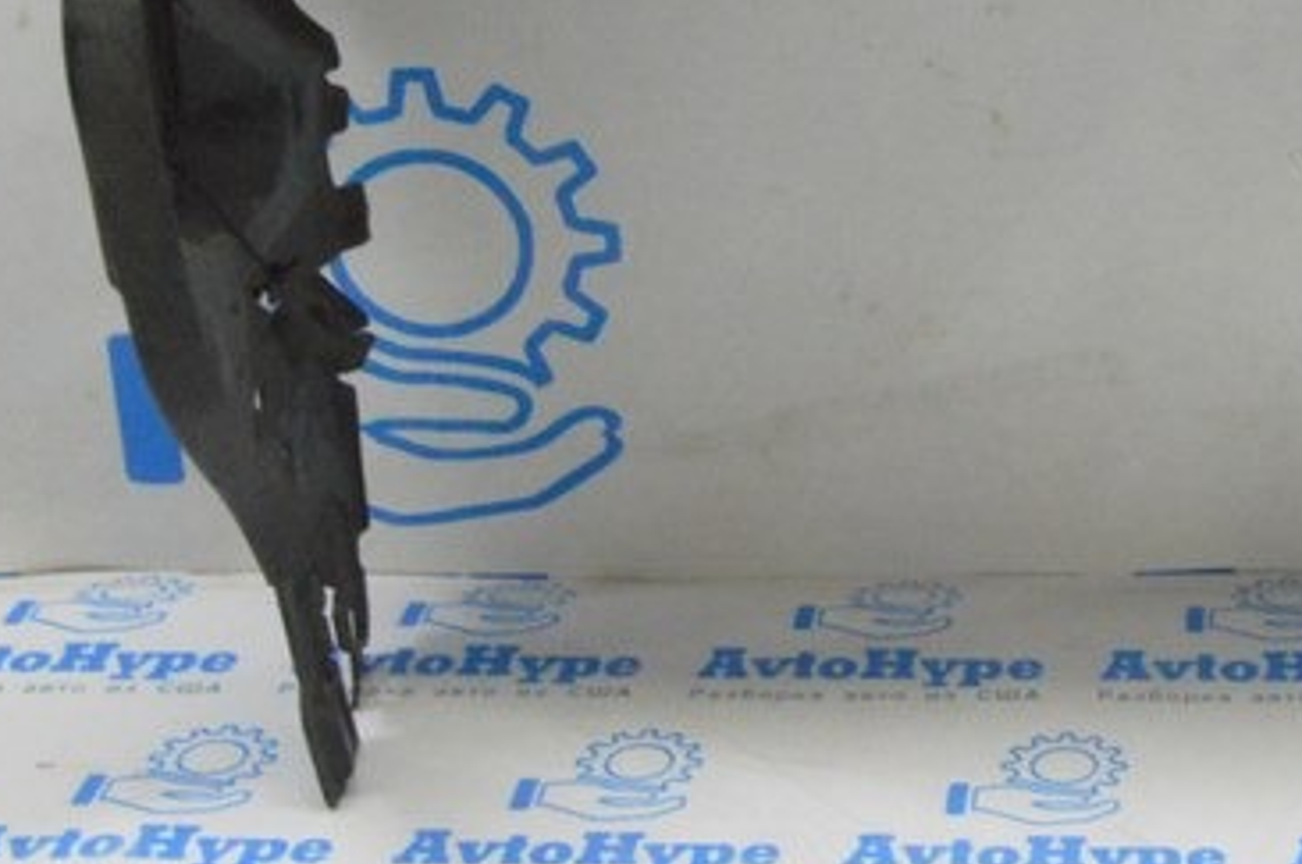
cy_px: -59
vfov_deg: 15.8
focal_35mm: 84
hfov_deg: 23.2
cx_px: 1316
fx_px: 3034
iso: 6400
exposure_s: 1/20
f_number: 20
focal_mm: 20
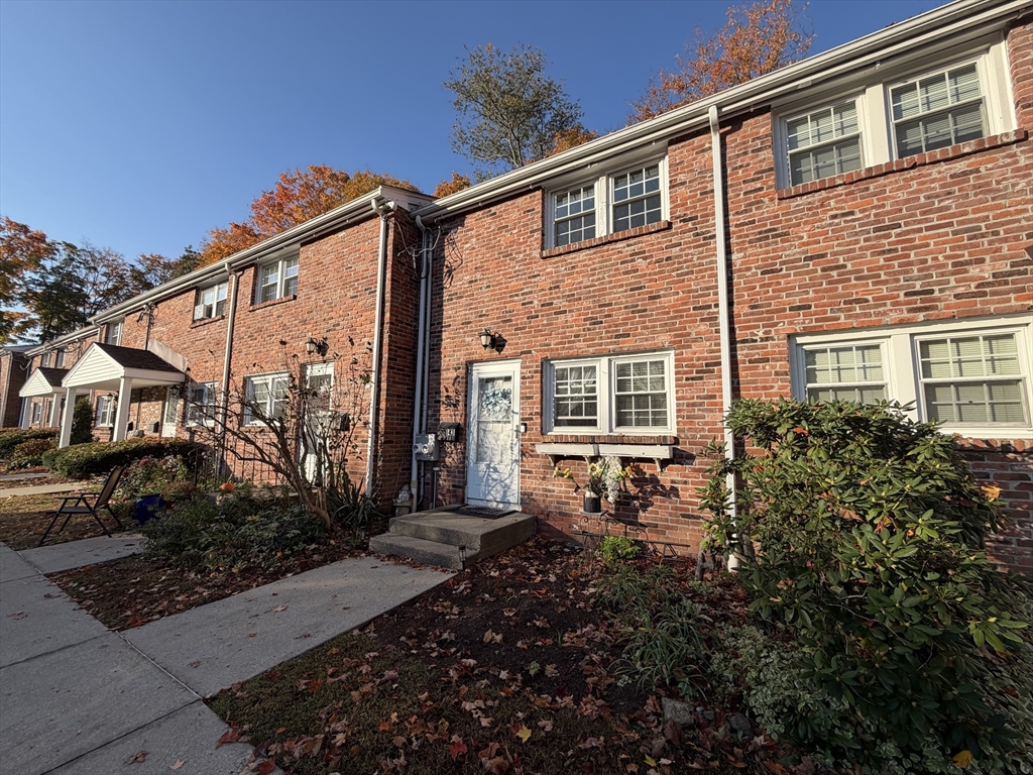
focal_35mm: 14
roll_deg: -0.6
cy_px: 388
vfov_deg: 85.7
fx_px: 418
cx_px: 516
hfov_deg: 102.1
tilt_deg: +7.0
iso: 32
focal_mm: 2.22
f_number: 2.2
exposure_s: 1/770
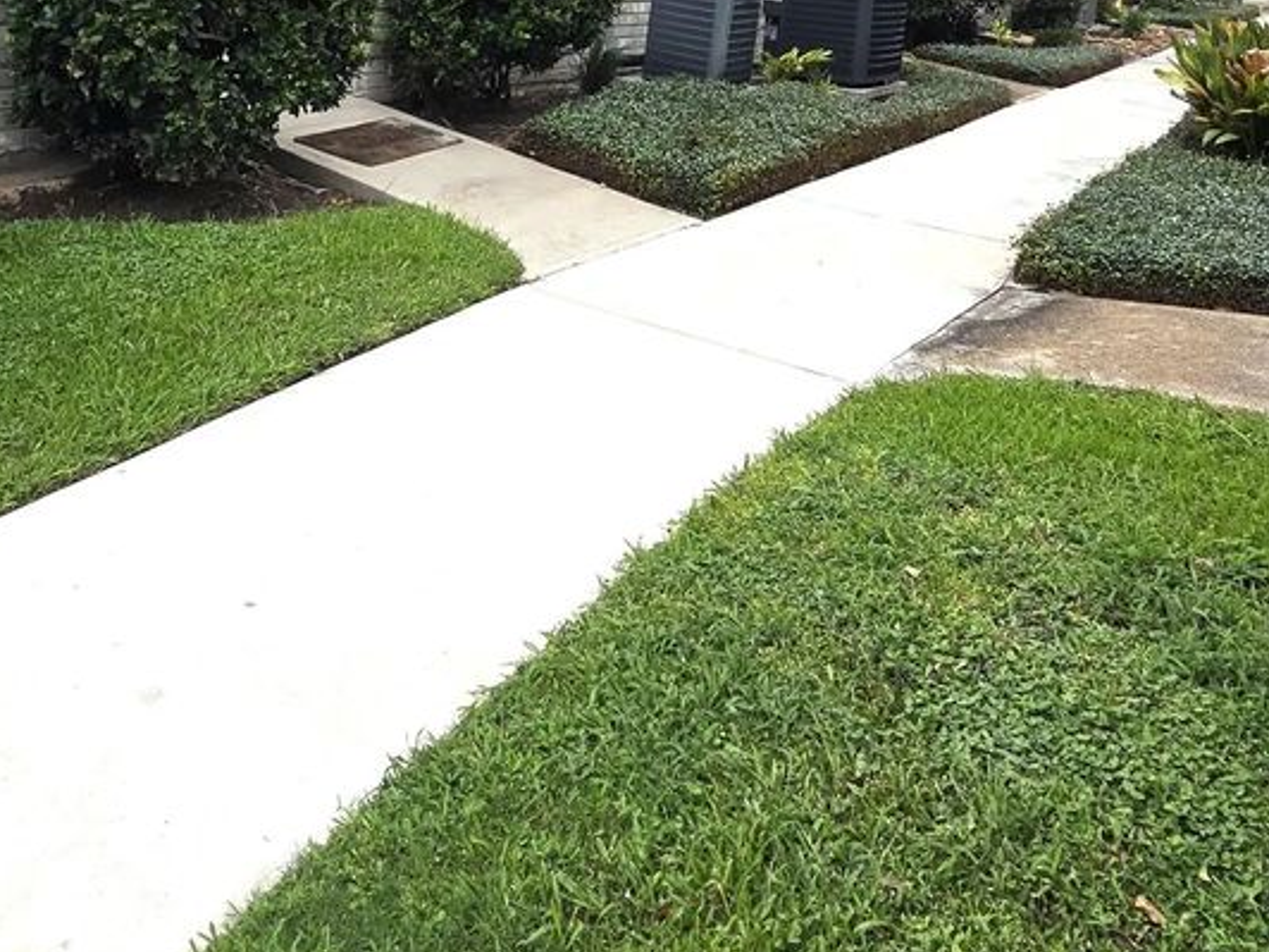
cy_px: 60
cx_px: 546
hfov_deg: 69.1
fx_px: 916
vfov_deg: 48.0
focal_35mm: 25
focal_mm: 2.2
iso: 50
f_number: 2.2
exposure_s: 1/417
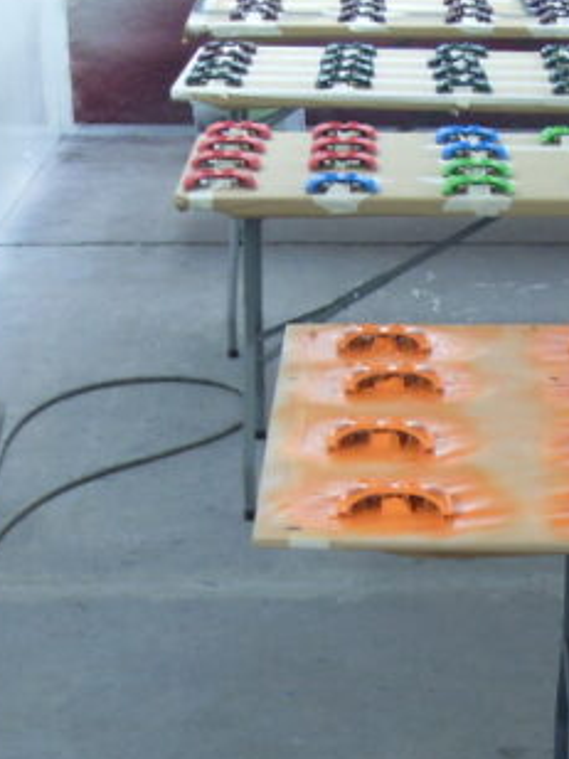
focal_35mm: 91
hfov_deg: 14.8
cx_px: 909
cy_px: 643
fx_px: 1994
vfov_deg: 21.2
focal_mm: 6.3
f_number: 2.8
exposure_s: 1/45
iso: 100
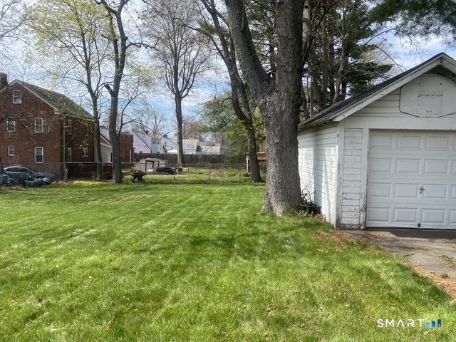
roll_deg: -2.3
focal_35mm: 26
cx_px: 228
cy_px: 171
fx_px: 343
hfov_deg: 67.3
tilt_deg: -3.1
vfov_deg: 53.1
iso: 32
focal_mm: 4.25
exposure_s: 1/1838
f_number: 1.8
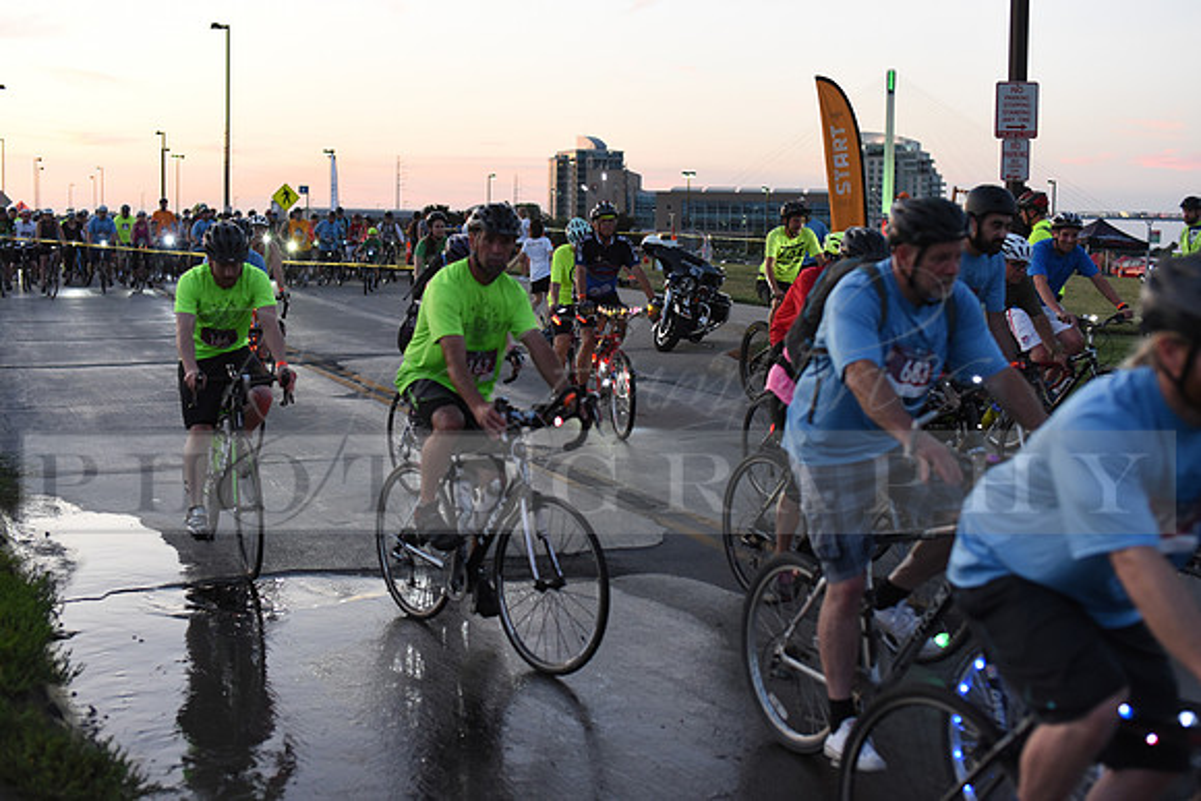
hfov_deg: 39.6
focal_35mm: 50
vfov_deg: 27.0
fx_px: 1668
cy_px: 400
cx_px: 600
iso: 2500
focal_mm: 50
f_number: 2.8
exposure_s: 1/400
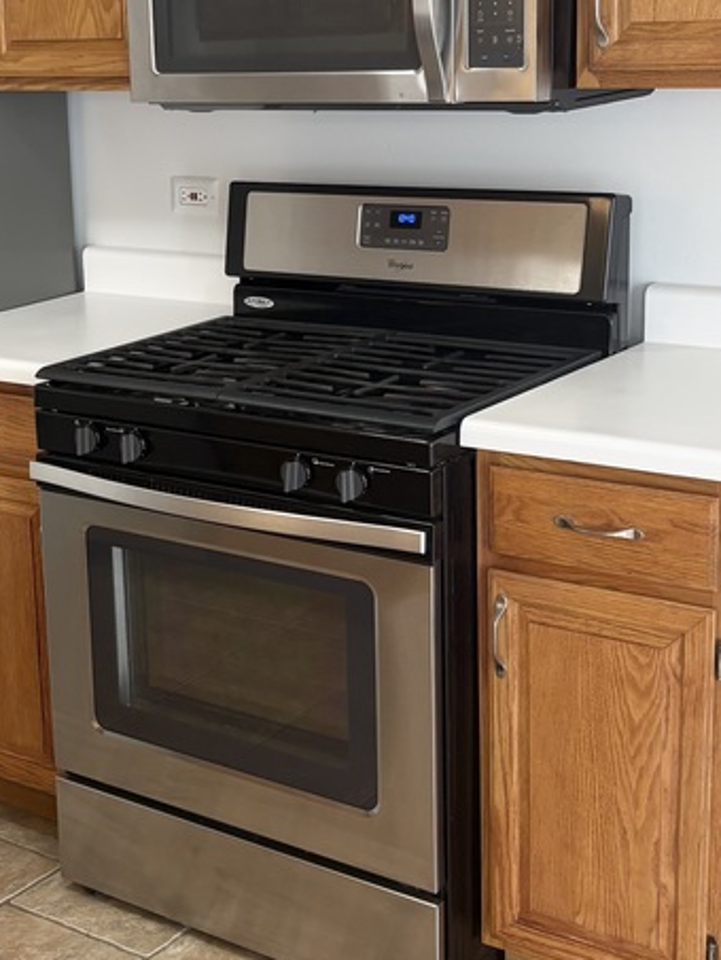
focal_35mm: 62
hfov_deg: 23.3
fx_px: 1721
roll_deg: +2.1
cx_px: 153
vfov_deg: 31.1
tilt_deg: -11.9
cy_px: 407
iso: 80
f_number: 1.6
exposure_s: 1/60
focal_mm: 5.96
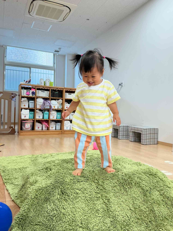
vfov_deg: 61.7
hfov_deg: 48.2
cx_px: 86
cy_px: 116
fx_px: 193
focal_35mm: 29
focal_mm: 3
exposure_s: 1/120
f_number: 1.8
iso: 32
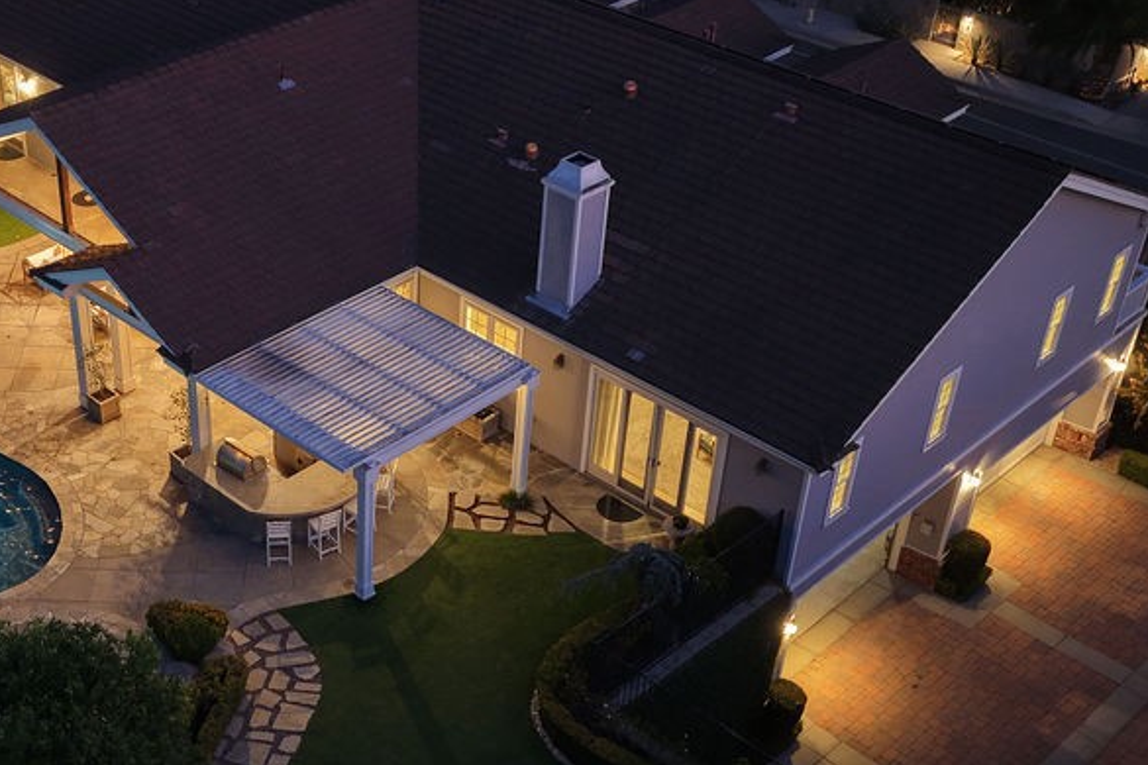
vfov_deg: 27.5
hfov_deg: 39.4
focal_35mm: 49
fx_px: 1562
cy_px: 464
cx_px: 308
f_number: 2
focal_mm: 14.45
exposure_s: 1/12.5
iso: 1000
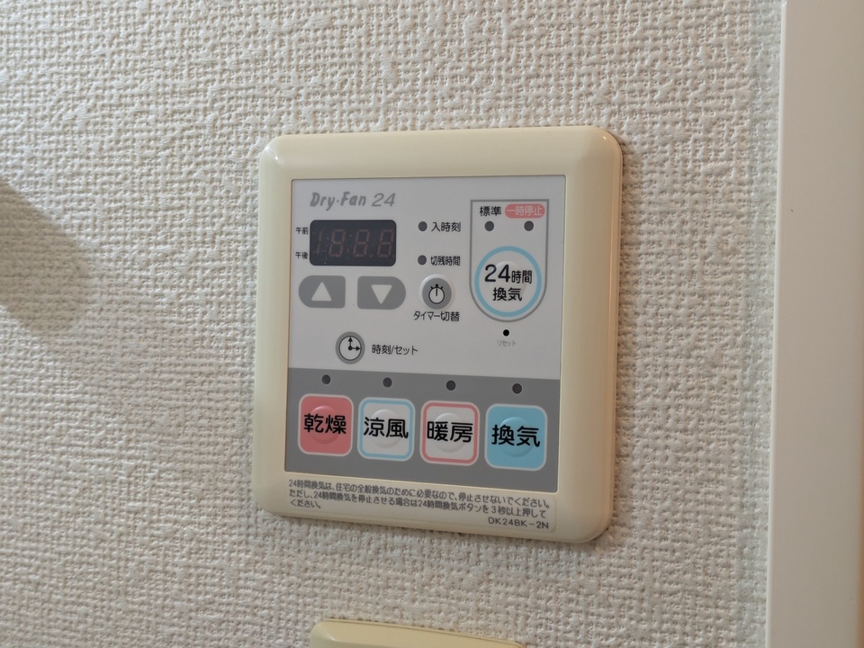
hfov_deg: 37.5
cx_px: 432
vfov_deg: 28.6
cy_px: 324
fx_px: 1273
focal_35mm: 51
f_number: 1.89
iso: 101
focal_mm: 5.43
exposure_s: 1/60
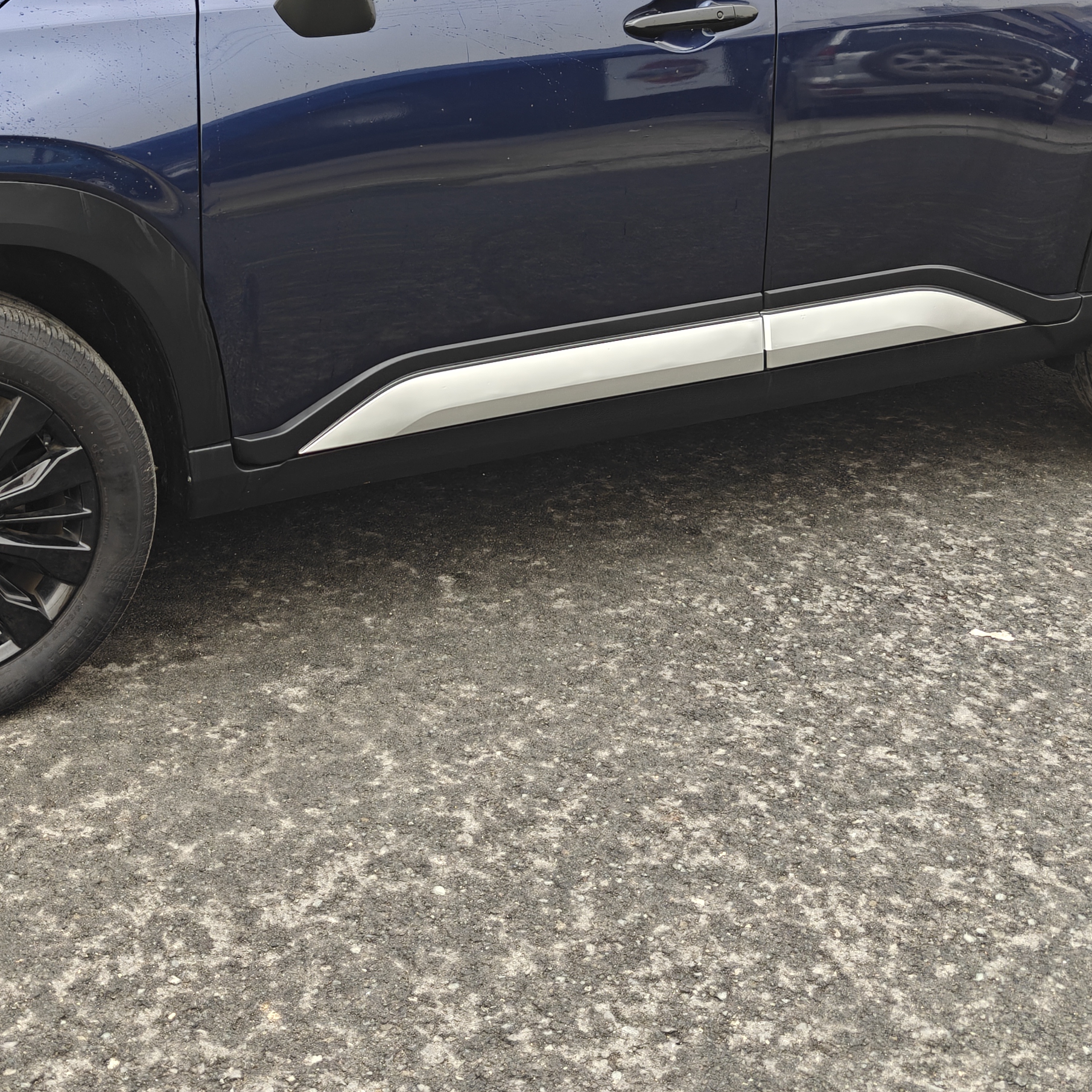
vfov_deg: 35.4
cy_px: 186
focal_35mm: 46
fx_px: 1642
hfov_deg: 36.6
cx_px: 421
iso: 200
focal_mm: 6.06
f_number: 1.6
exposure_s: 1/493
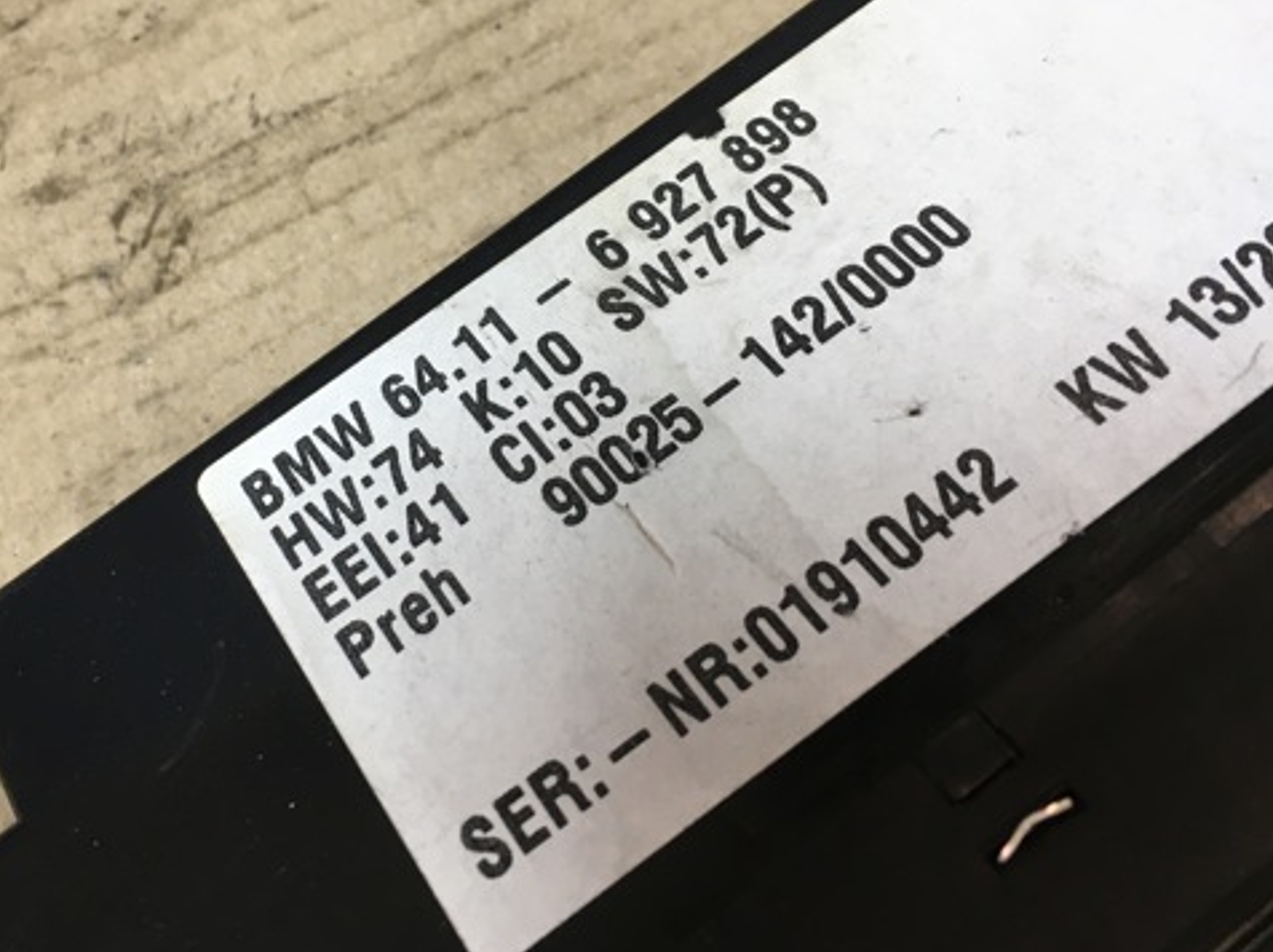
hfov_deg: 47.6
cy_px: 360
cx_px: 503
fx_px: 1433
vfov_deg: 36.6
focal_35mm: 39
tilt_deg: -66.5
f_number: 2.2
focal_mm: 4.15
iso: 40
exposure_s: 1/33
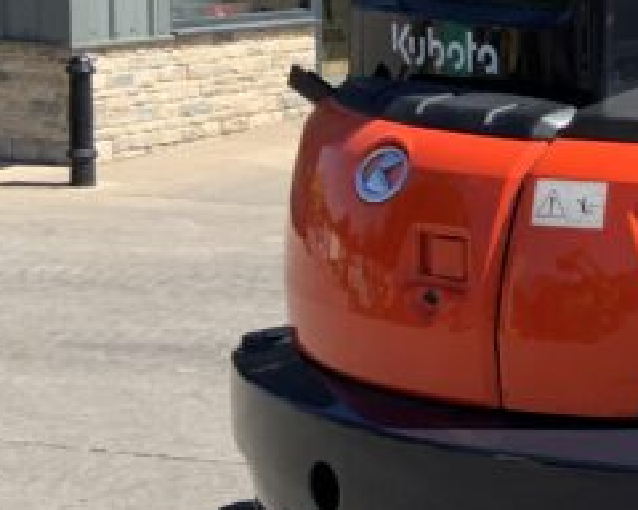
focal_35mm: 121
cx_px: 1087
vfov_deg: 12.7
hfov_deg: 14.3
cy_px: 202
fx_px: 2285
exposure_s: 1/1377
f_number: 1.8
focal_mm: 3
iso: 16
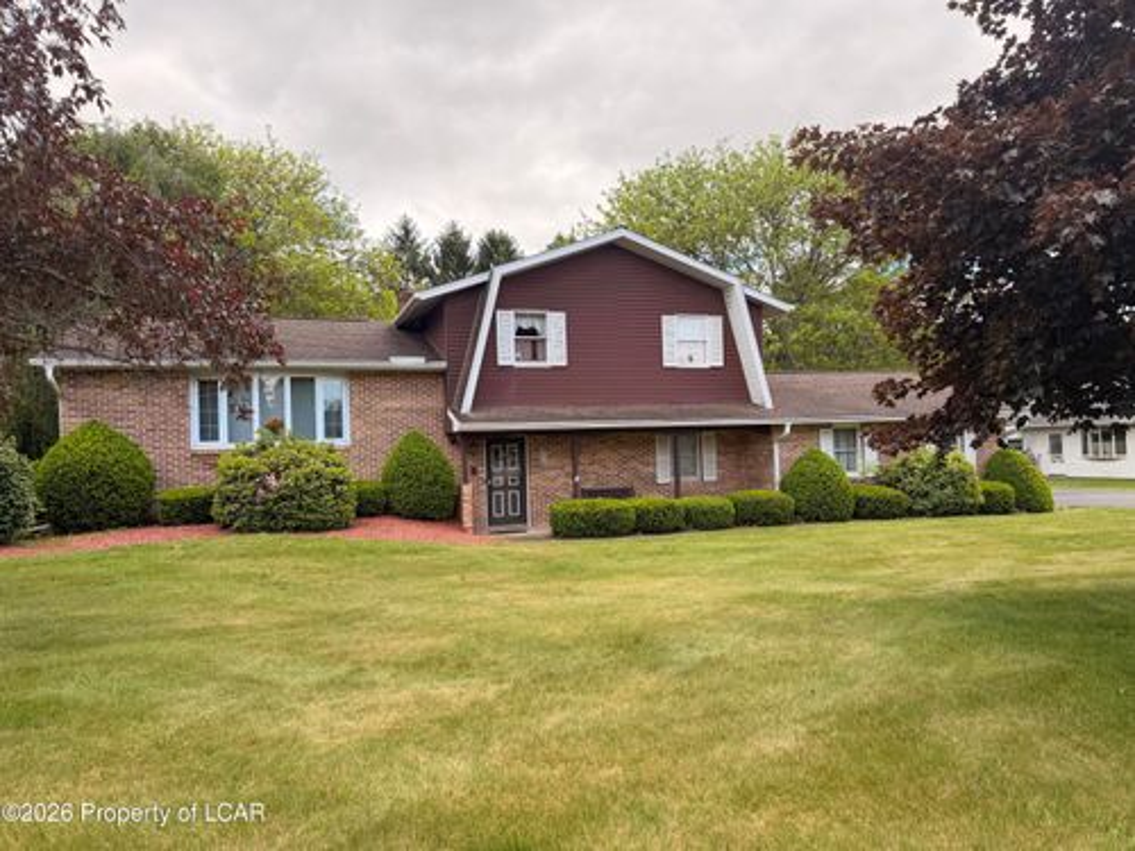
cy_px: 426
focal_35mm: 24
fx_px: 787
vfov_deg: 56.8
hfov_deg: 71.6
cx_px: 568
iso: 100
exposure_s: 1/1855
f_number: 1.78
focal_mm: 6.76
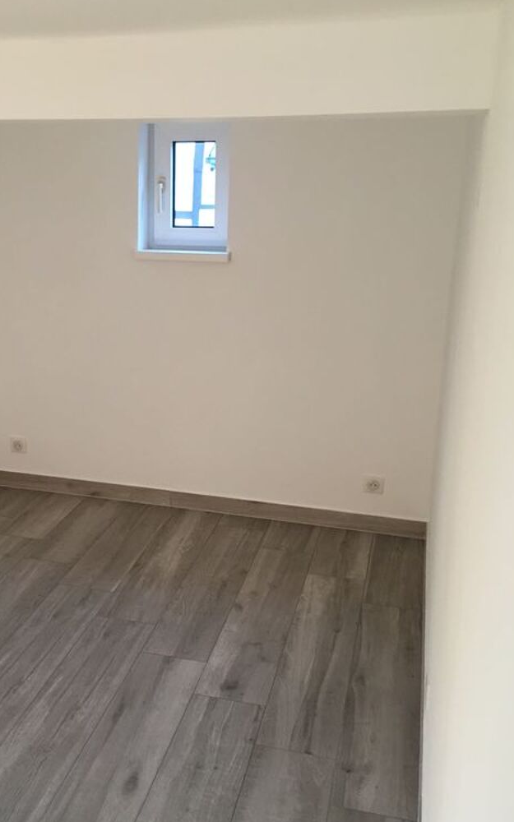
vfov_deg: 48.2
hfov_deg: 30.9
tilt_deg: -15.4
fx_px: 919
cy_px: 407
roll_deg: -1.1
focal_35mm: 41
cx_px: 160
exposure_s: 1/33
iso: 125
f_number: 2.2
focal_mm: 4.15
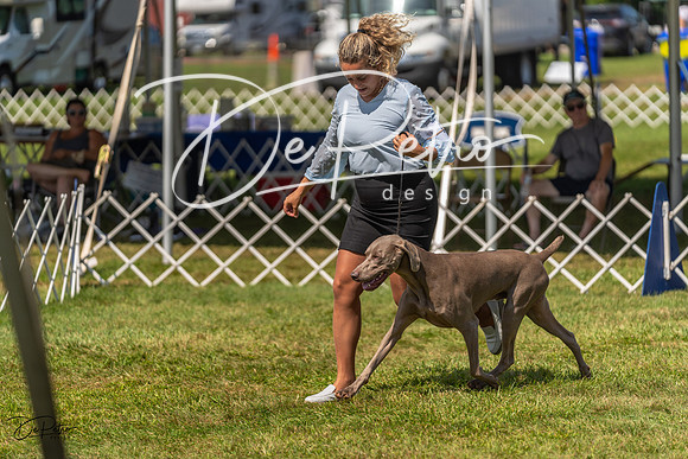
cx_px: 344
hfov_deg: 12.9
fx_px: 3039
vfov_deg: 8.6
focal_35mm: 159
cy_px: 230
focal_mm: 159
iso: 200
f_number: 2.8
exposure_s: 1/3200
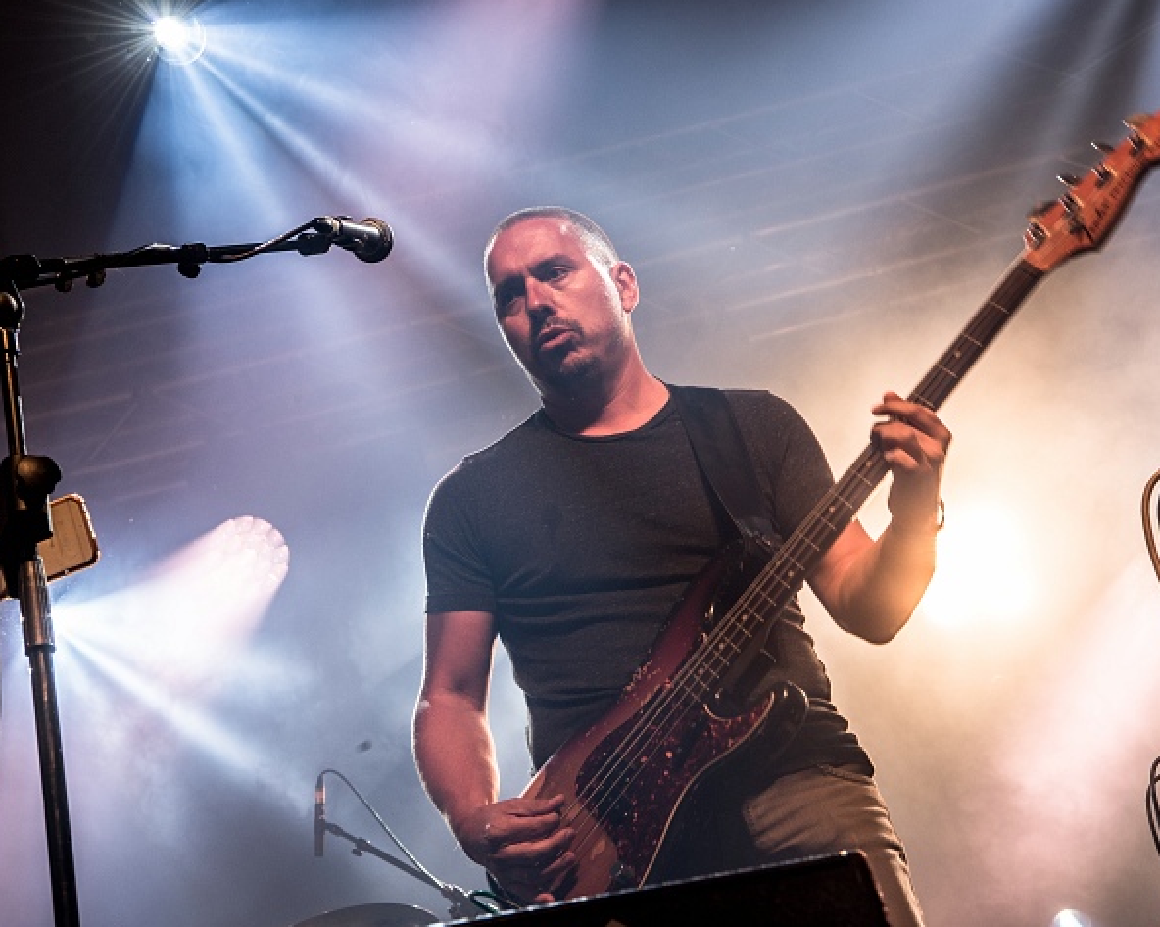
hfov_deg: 23.9
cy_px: 460
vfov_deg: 19.2
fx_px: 2745
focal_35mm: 80
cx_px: 537
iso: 400
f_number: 11
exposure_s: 1/80
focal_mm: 70
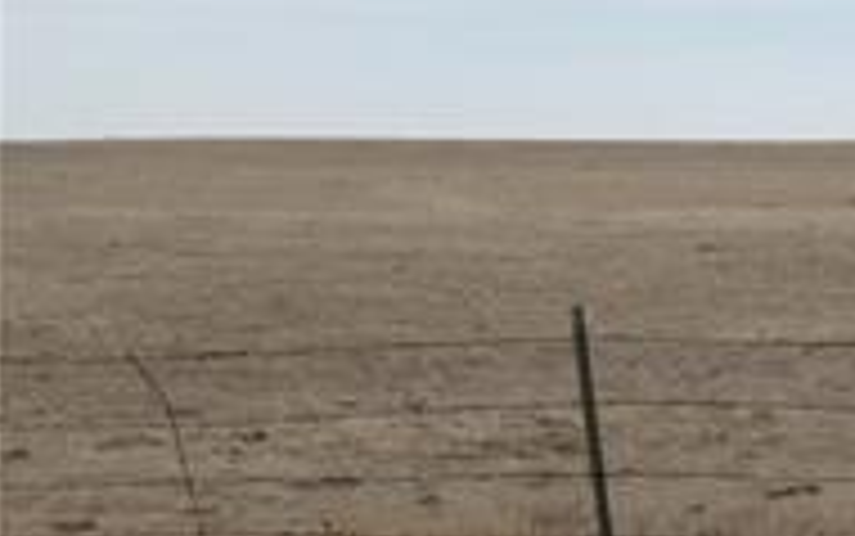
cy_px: 282
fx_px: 3194
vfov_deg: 9.6
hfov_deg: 11.4
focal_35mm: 137
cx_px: 2300
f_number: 3.5
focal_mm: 4.3
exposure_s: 1/1000
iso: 80
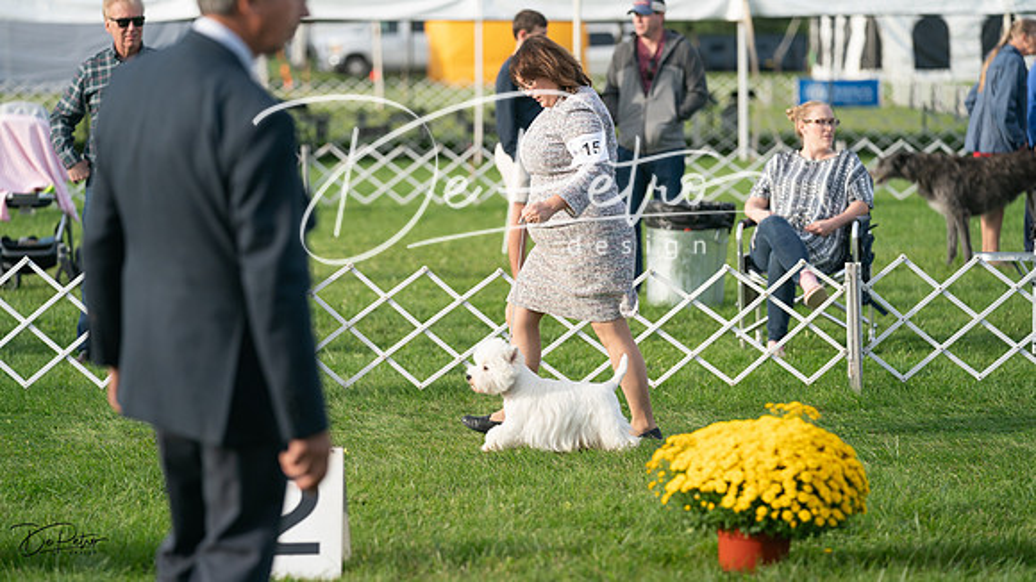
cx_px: 518
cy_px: 291
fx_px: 4143
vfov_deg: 8.0
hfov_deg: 14.3
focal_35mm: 151
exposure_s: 1/2000
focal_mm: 144
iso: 400
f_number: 3.2
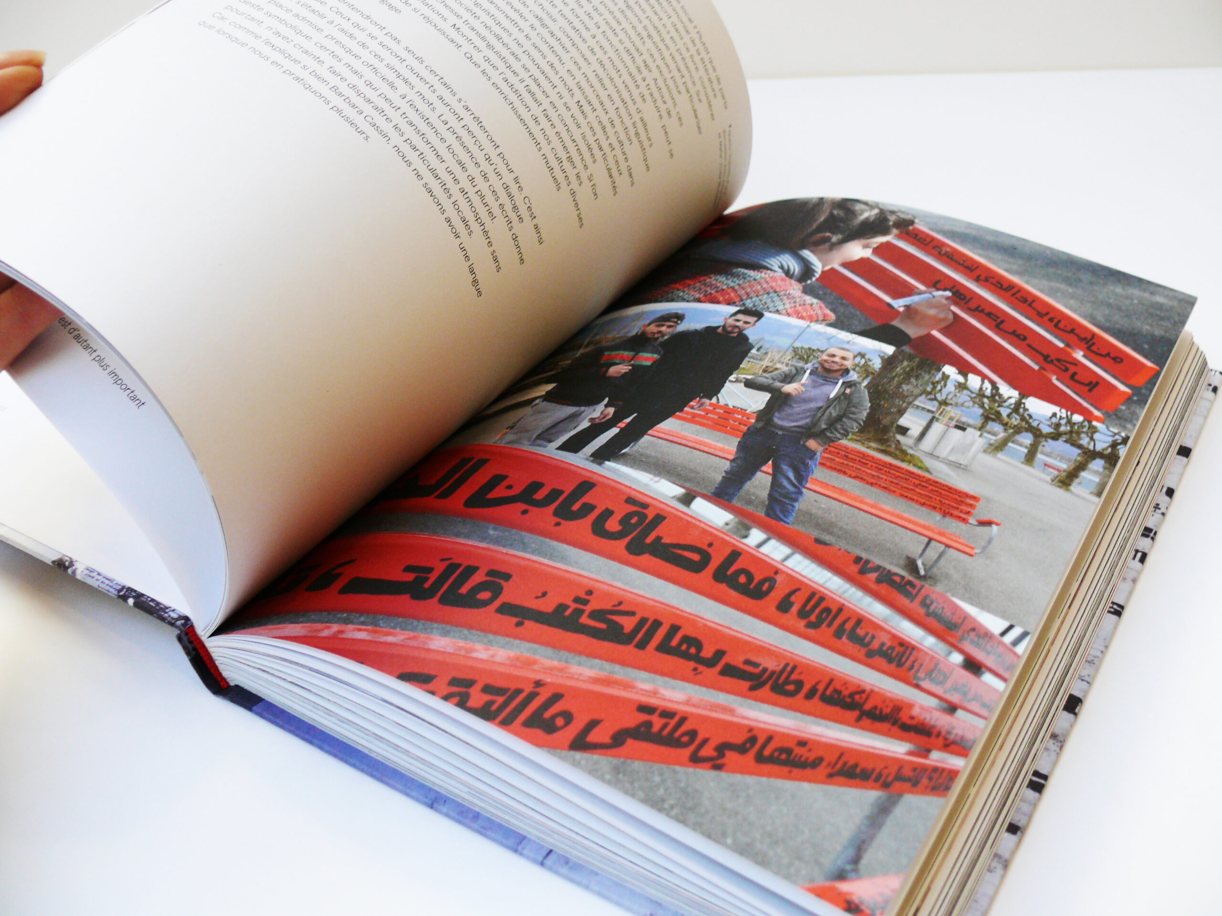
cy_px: 458
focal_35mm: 35
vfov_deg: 40.7
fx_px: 1236
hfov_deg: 52.6
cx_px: 611
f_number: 2.8
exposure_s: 1/30
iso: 125
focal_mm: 7.4
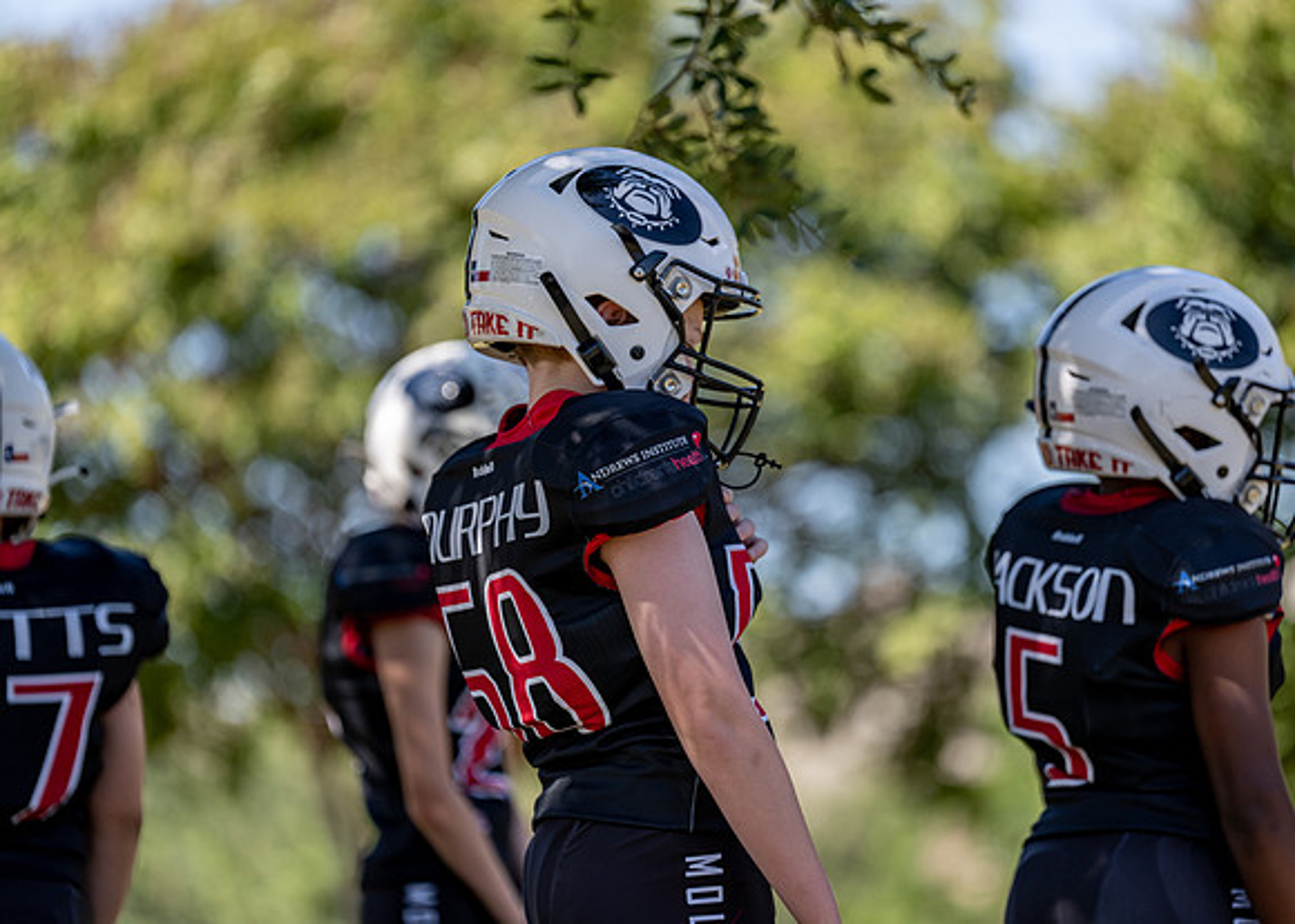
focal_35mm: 200
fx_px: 7355
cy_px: 448
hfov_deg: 10.1
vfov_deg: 7.2
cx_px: 672
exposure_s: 1/1600
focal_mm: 185
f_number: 2.8
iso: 100
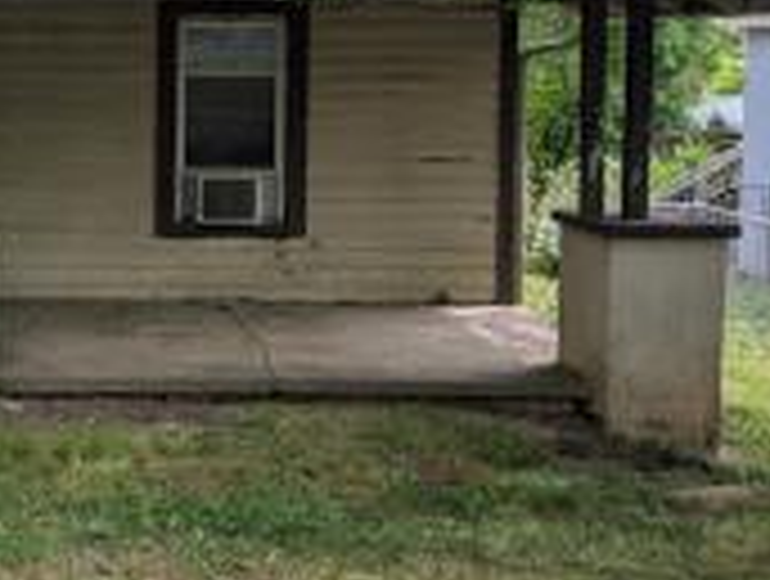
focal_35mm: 56
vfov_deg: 25.7
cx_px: -54
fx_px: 1248
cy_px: 117
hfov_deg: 31.0
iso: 18
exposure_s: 1/490
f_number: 1.68
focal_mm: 6.9
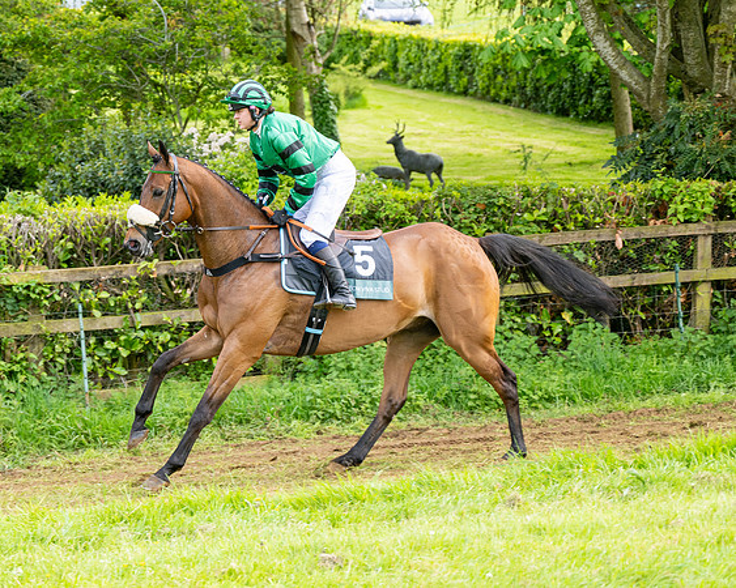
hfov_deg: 14.5
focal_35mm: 133
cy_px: 300
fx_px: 2890
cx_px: 310
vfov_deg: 11.6
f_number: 4
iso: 400
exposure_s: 1/1000
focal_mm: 98
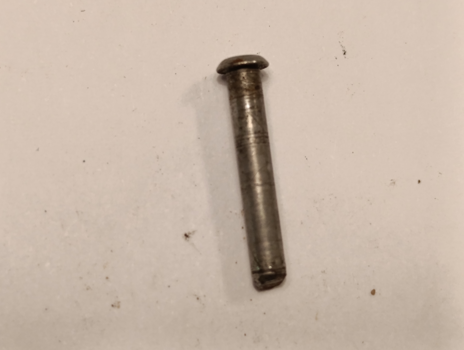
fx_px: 1235
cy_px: 175
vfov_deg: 16.1
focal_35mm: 92
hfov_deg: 21.3
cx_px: 232
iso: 640
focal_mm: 6.14
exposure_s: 1/100
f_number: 1.6
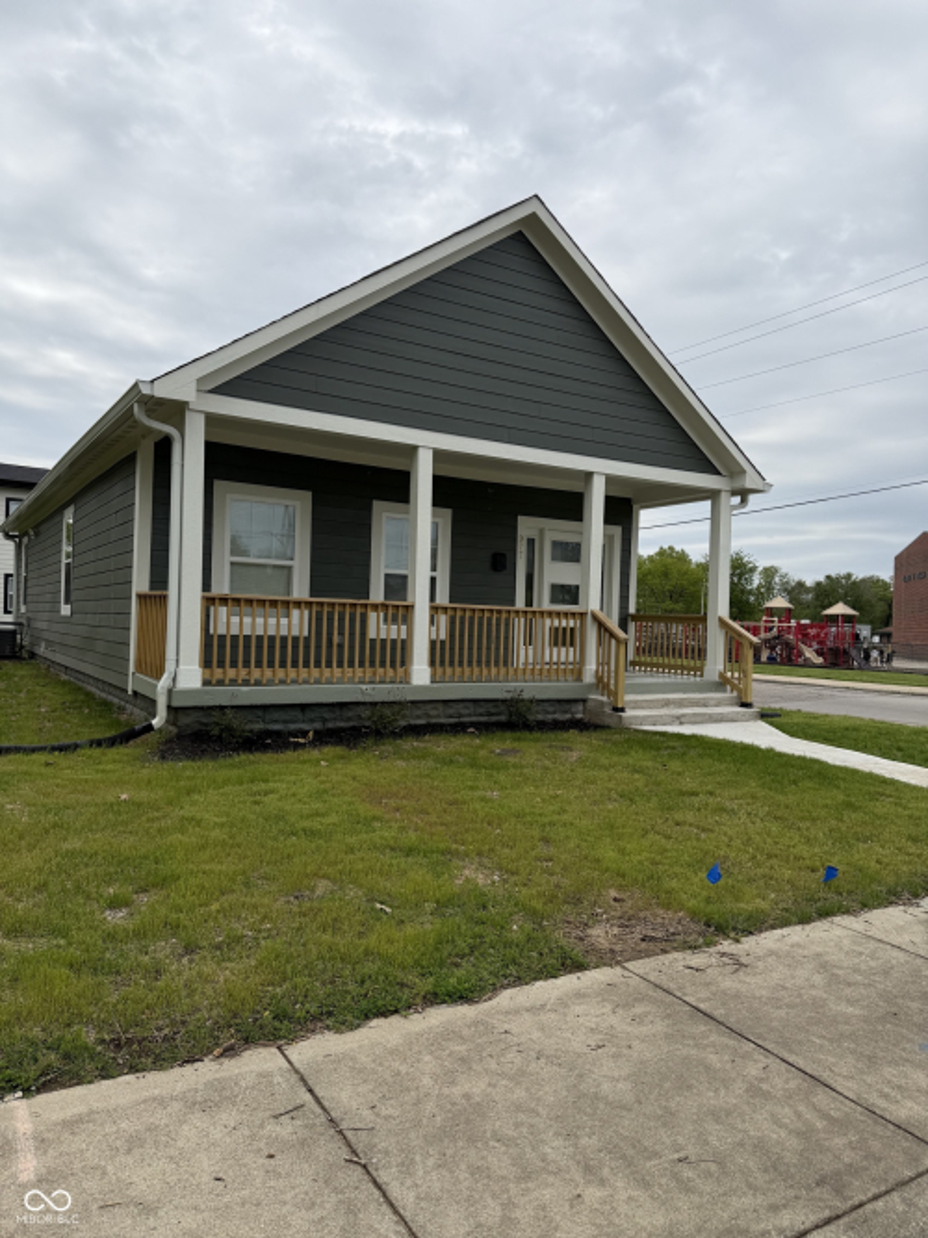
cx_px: 464
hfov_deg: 56.8
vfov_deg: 71.6
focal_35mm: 24
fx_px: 858
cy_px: 619
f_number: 1.78
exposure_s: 1/6173
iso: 80
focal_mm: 6.76
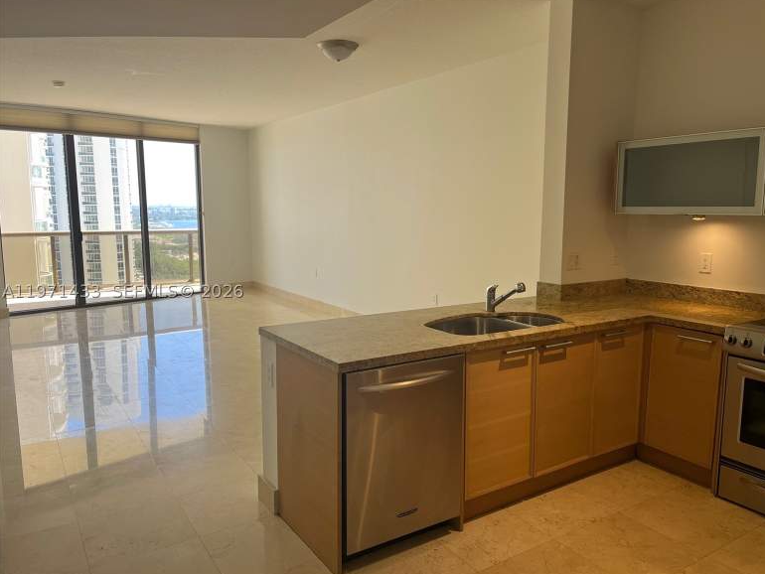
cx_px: 395
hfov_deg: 65.3
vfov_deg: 51.4
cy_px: 291
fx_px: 597
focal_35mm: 27
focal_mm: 5.1
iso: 50
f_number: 1.6
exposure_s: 1/120
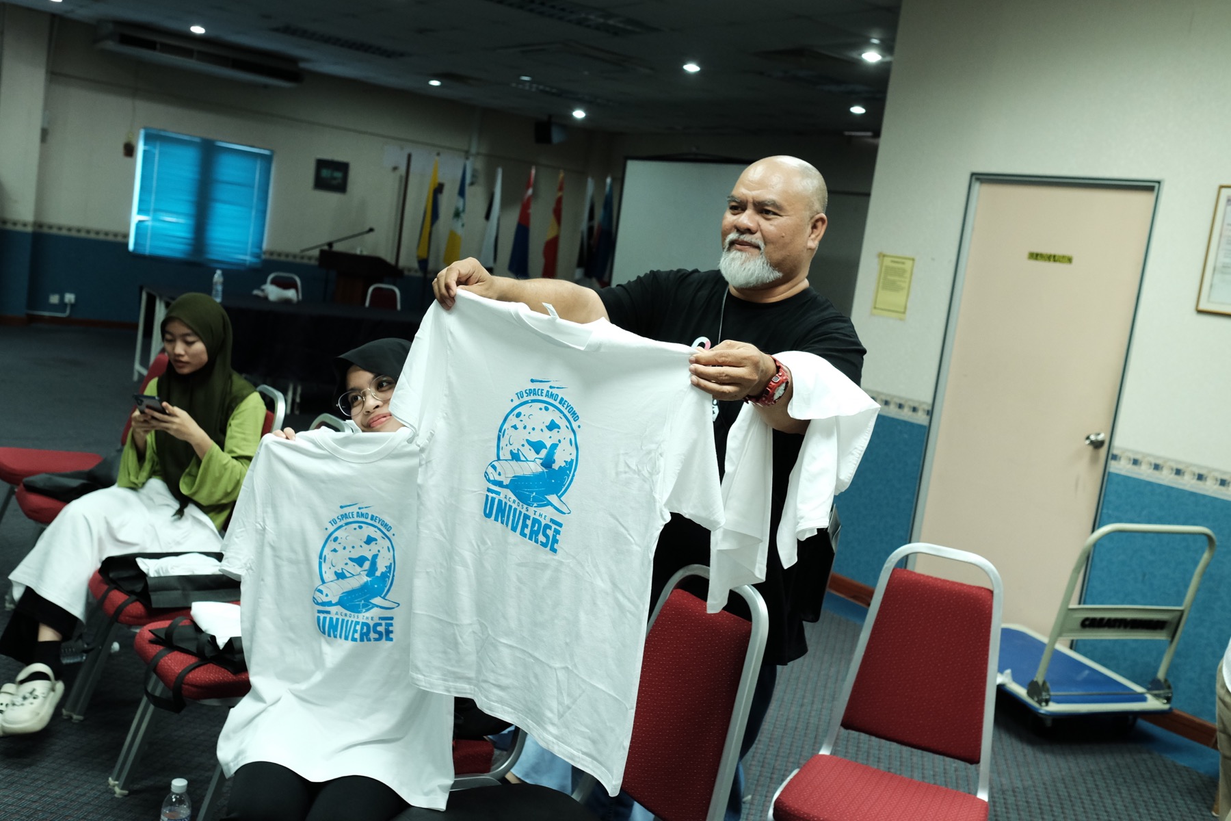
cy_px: 410
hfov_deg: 54.4
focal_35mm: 35
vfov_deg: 37.9
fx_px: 1197
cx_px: 616
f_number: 4
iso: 1600
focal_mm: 23
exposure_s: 1/80
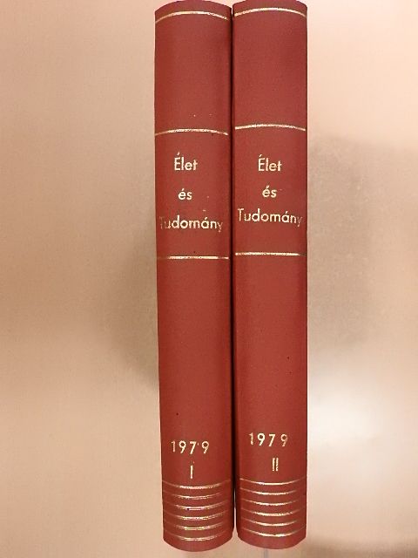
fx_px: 483
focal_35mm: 30
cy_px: 279
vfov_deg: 60.0
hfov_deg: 46.8
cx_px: 209
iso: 1600
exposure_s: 1/80
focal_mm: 5.4
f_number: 3.5
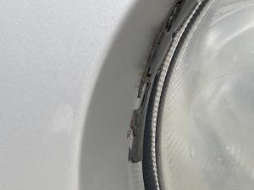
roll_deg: -3.0
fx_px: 814
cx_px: 323
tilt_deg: -23.3
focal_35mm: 111
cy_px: 144
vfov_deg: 13.3
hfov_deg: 16.8
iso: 32
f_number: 1.8
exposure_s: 1/536
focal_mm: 4.25
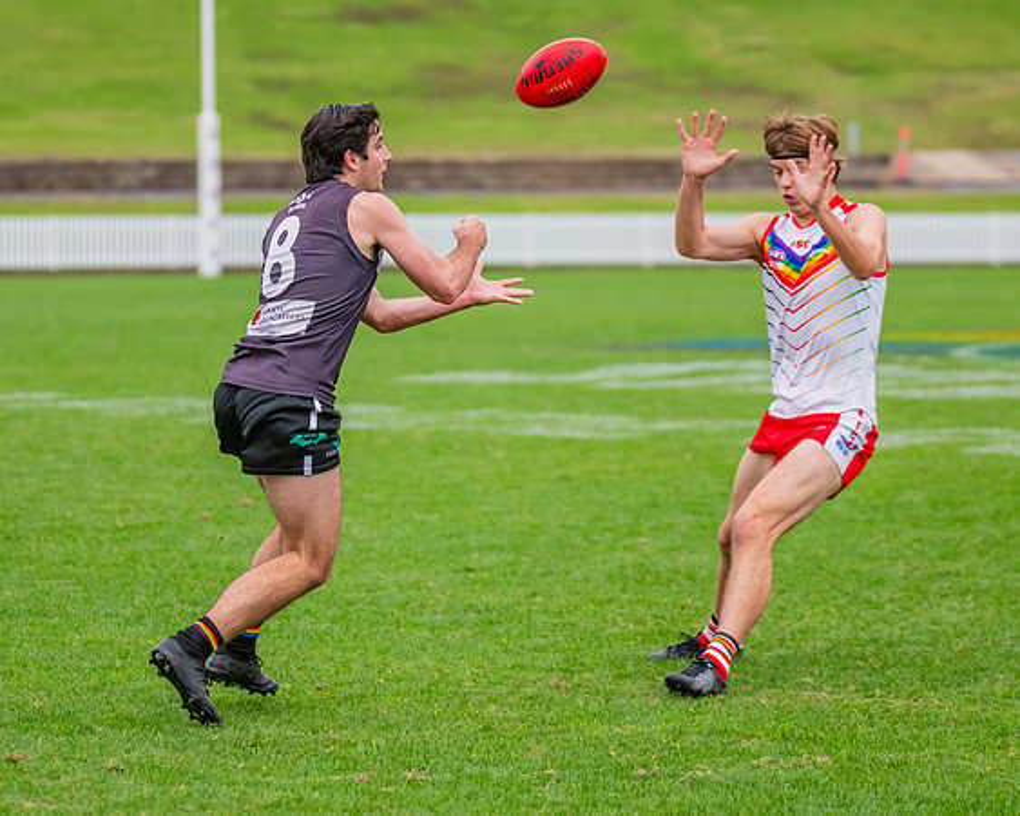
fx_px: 6828
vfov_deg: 6.8
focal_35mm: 226
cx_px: 367
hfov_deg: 8.5
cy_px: 442
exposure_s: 1/1000
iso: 800
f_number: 4.5
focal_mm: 170
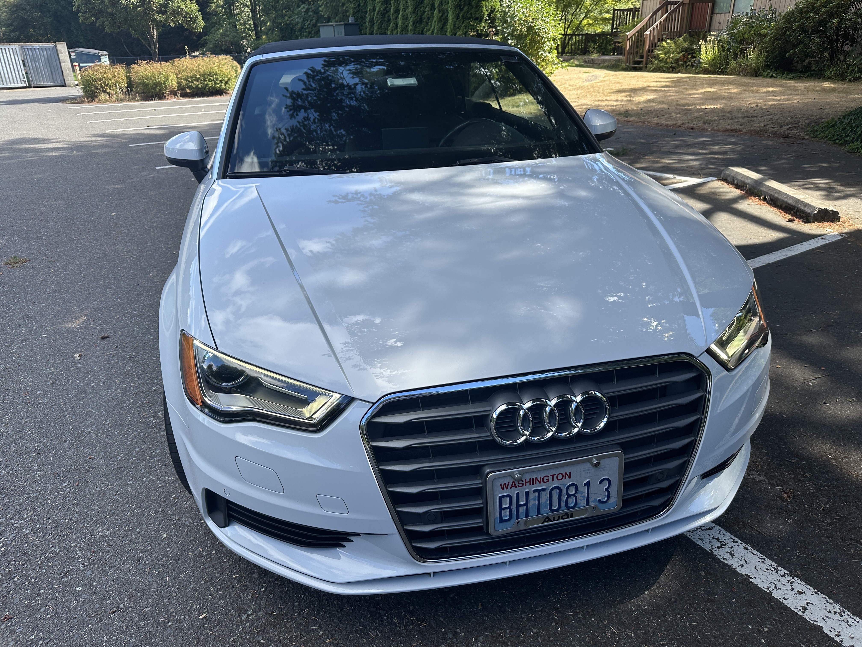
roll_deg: +1.1
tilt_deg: -24.7
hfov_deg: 71.6
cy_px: 324
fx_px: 598
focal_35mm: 24
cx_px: 431
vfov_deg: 56.8
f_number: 1.78
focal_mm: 6.86
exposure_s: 1/1183
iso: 80
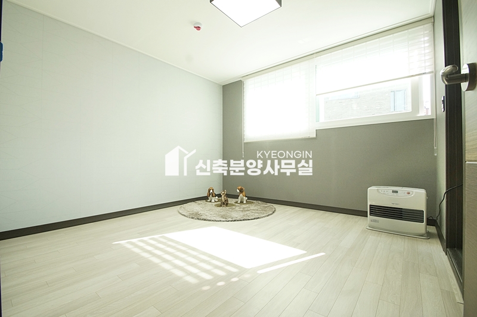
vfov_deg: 77.2
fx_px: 199
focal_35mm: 15
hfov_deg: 100.4
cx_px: 238
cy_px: 158
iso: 800
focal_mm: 10
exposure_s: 1/50
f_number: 9
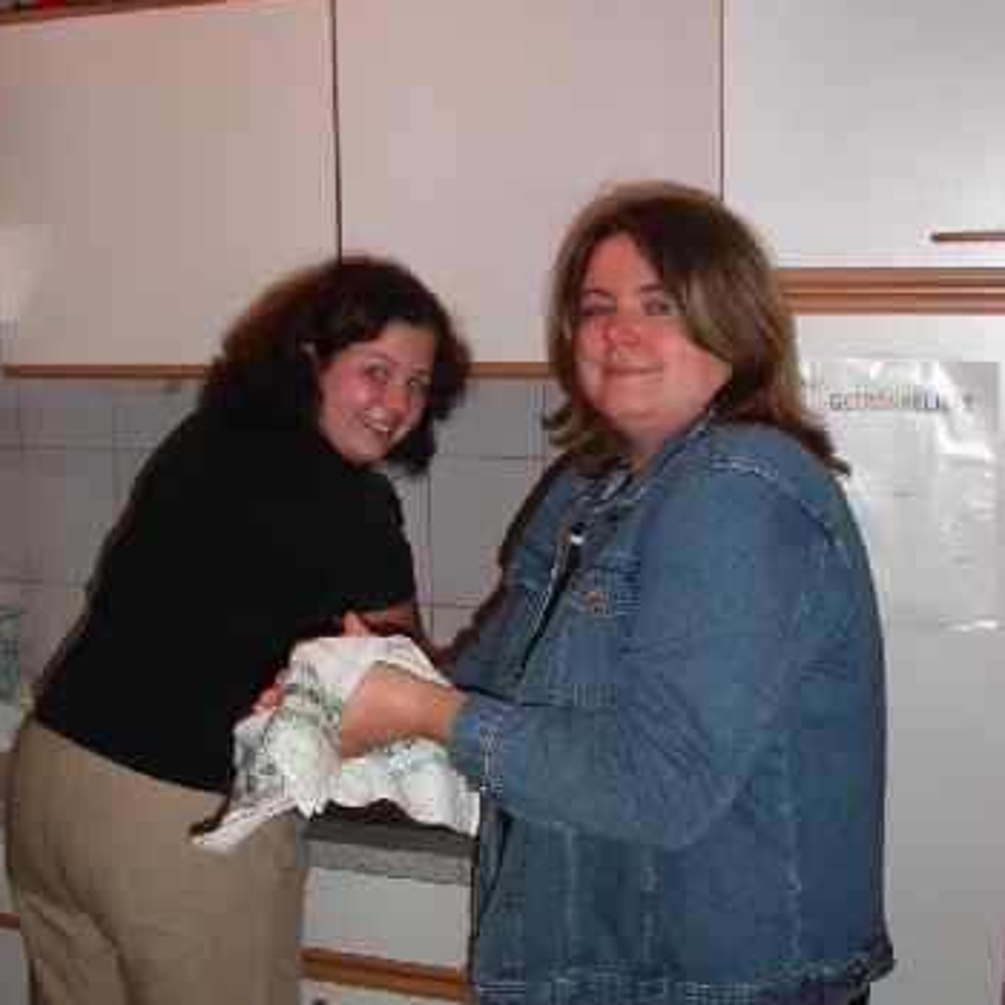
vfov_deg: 36.8
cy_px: 454
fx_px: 1511
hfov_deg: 36.8
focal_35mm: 46
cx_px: 491
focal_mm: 7.8
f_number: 2.8
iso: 100
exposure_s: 1/30
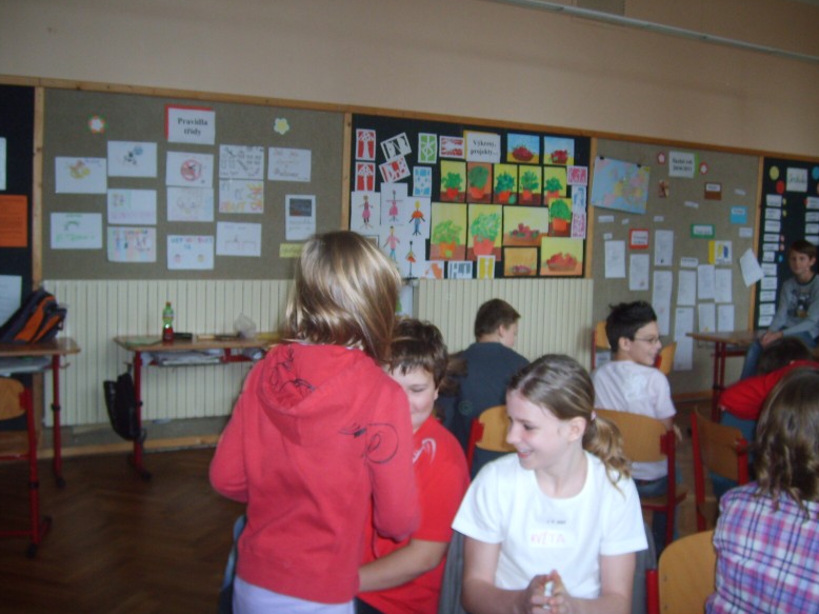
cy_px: 304
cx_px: 413
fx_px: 851
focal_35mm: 36
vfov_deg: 39.6
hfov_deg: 51.4
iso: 100
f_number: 2.8
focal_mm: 5.8
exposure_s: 1/45
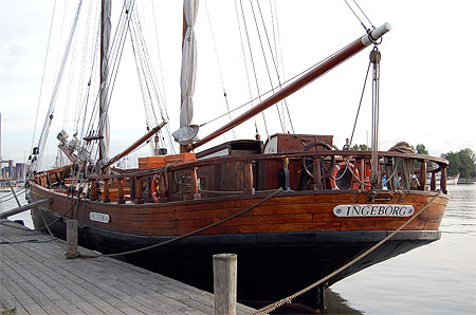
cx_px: 238
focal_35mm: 46
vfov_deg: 28.8
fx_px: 614
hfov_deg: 42.4
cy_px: 158
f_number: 4.5
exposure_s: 1/400
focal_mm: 31
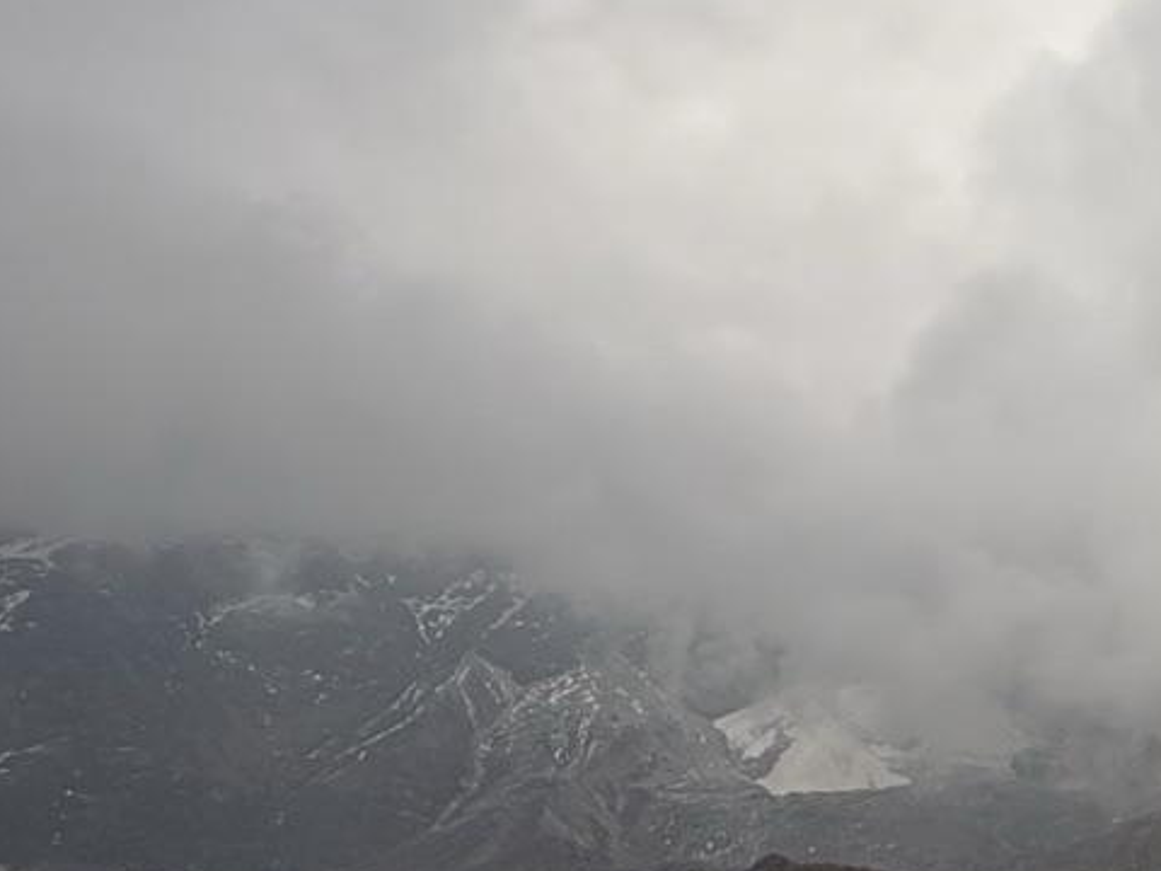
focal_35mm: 56
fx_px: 1878
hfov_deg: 30.0
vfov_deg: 25.9
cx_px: 1345
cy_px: 593
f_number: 2.2
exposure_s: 1/4425
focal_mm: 2.22
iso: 50
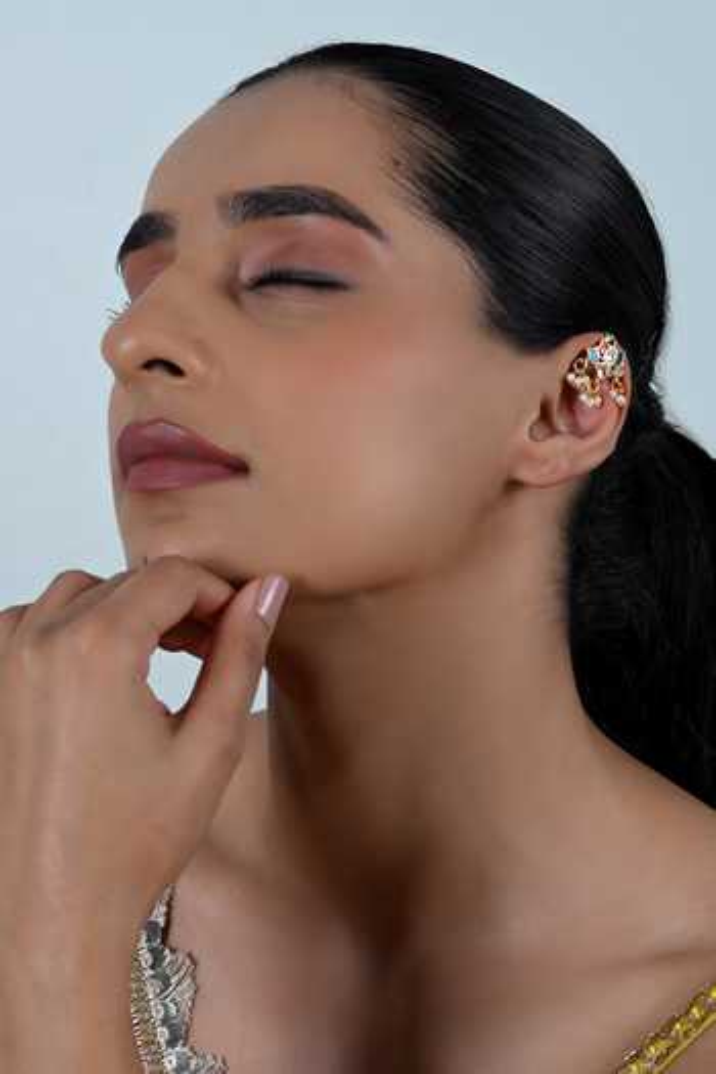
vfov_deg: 39.6
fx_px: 1492
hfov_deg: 27.0
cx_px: 358
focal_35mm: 50
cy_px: 537
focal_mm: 50
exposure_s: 1/125
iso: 125
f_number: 10
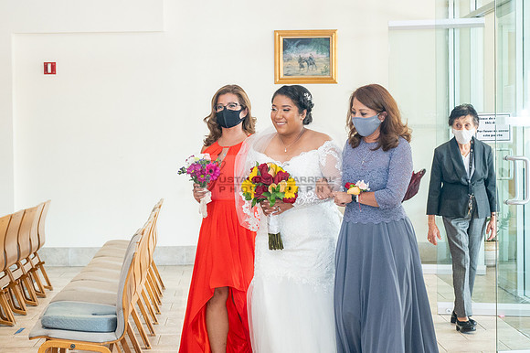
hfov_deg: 25.8
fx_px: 1158
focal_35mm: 79
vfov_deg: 17.3
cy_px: 160
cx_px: 231
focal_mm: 49
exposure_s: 1/200
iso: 2000
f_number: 4
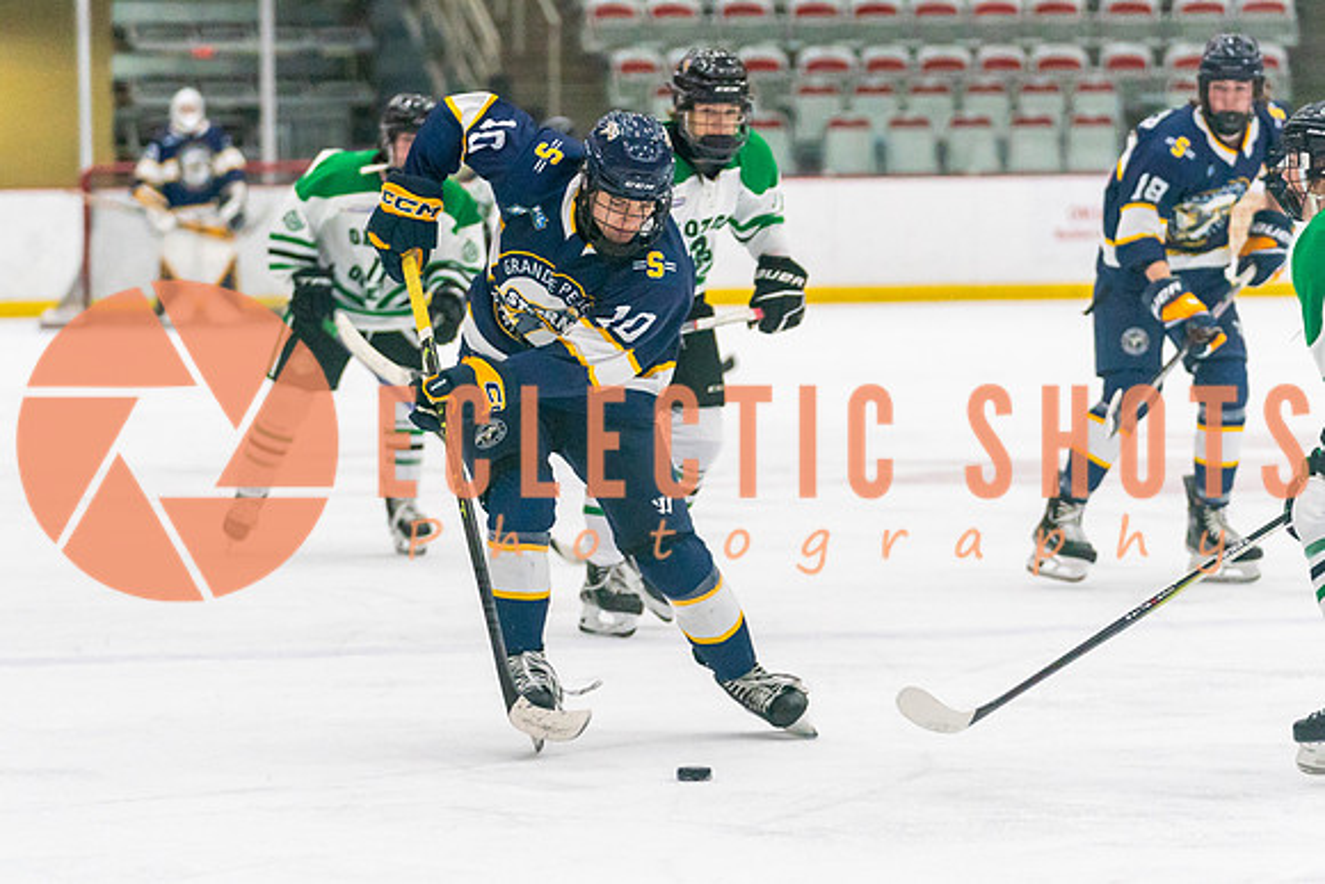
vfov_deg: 7.2
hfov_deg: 10.8
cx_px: 612
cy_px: 543
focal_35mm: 190
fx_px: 7001
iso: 3200
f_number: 2.8
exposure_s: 1/1250
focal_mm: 115
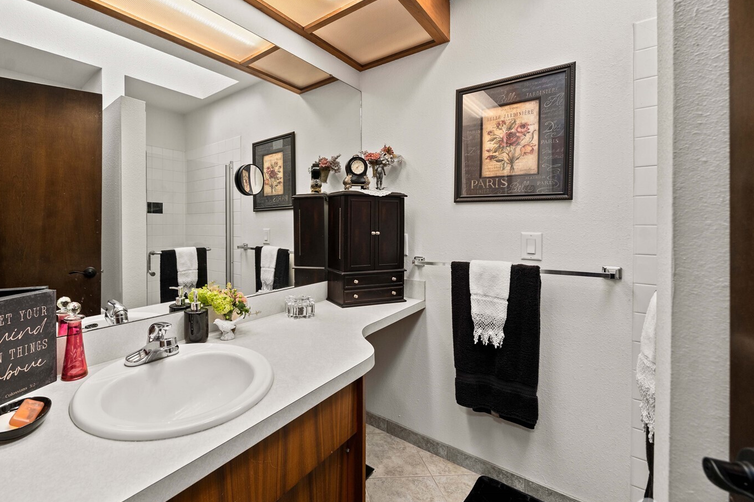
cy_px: 219
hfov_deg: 98.9
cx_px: 297
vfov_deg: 77.0
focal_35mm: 15
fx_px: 314
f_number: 6.3
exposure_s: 1/30
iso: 800
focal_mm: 12
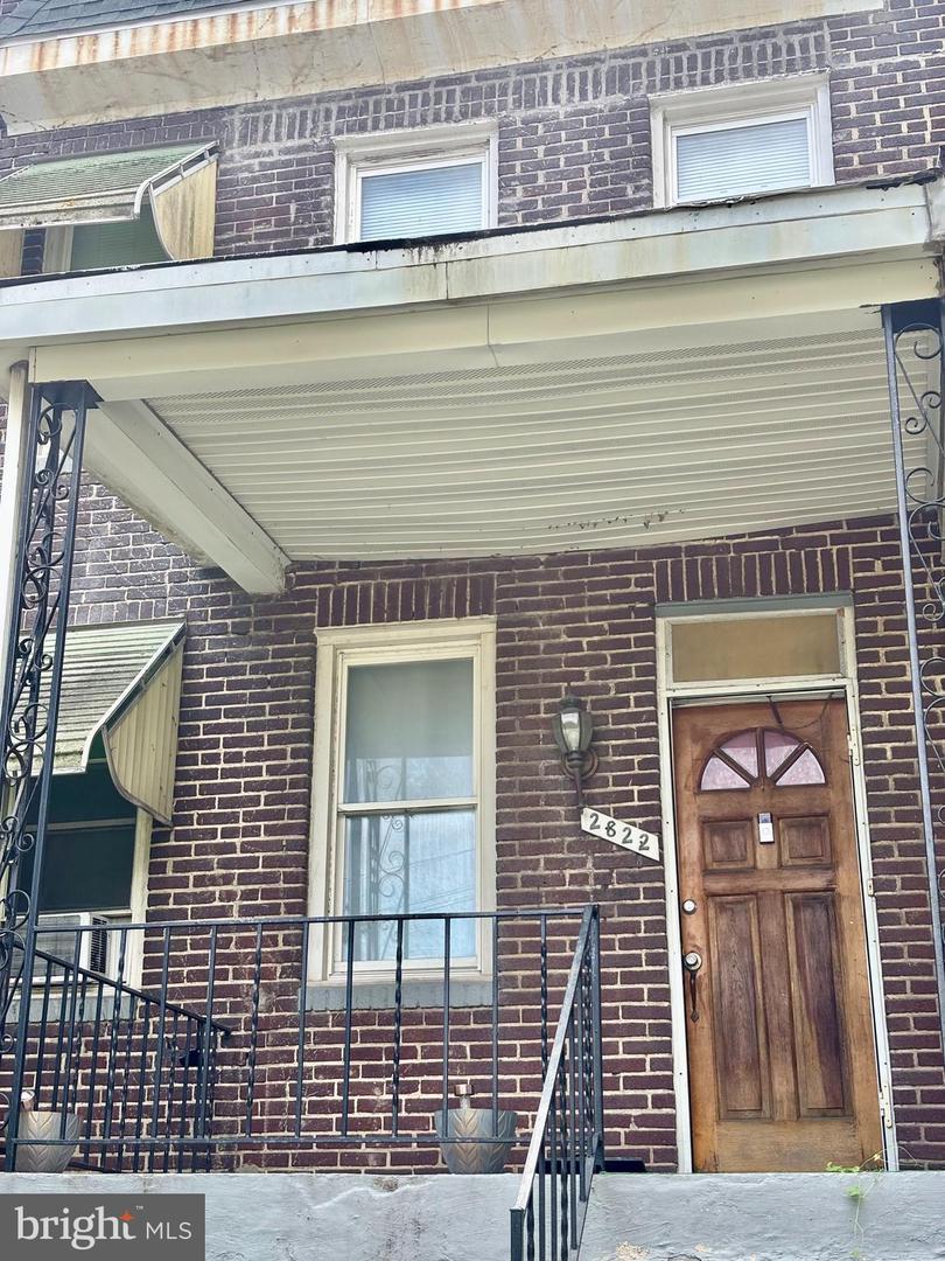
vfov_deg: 36.8
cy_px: 630
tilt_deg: +21.9
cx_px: 472
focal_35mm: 52
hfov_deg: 28.0
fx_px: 1893
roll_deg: -1.4
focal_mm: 5.96
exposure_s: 1/462
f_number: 1.6
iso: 32
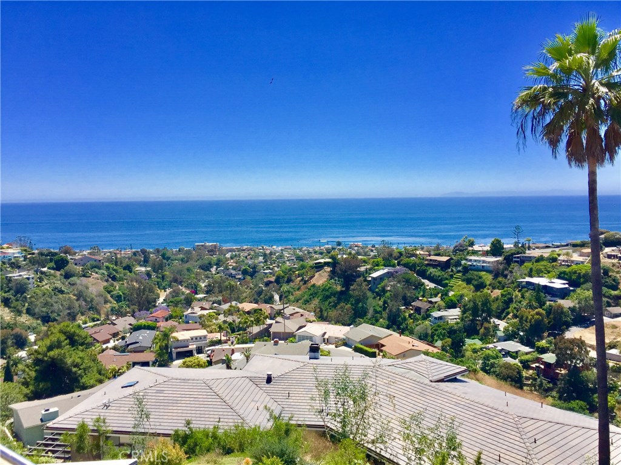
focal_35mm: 29
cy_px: 232
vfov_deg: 48.2
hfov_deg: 61.7
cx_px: 310
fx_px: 520
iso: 32
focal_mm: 4.15
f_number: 2.2
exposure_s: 1/2639
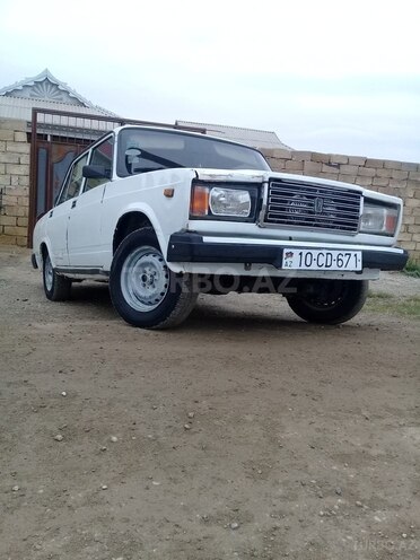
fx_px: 502
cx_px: 210
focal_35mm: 31
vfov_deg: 58.4
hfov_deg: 45.4
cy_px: 280
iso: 64
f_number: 2.2
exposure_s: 1/231
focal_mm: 3.3
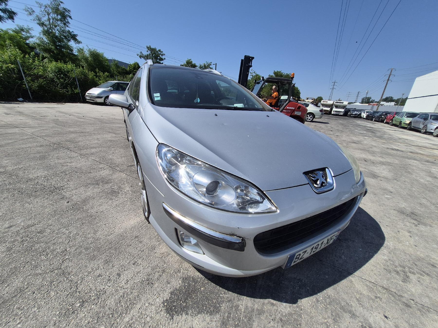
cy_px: 164
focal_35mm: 13
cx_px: 219
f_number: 2.2
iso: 40
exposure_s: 1/5000
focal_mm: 1.74
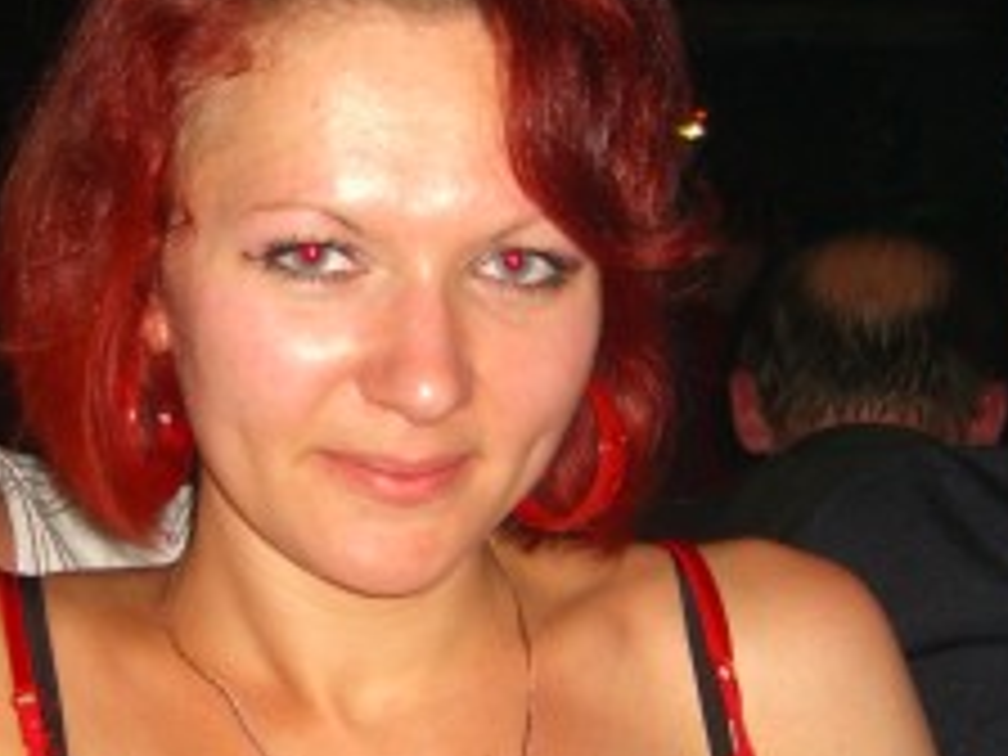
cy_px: 472
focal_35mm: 102
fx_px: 2970
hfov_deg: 19.2
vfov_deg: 14.5
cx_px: 400
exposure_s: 1/60
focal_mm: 7.9
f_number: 2.8
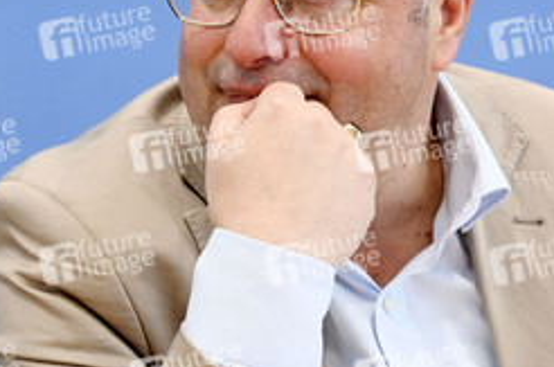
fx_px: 3809
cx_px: 352
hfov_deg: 8.3
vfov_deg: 5.5
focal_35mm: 248
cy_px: 90
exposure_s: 1/500
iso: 4000
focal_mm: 135
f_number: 6.3
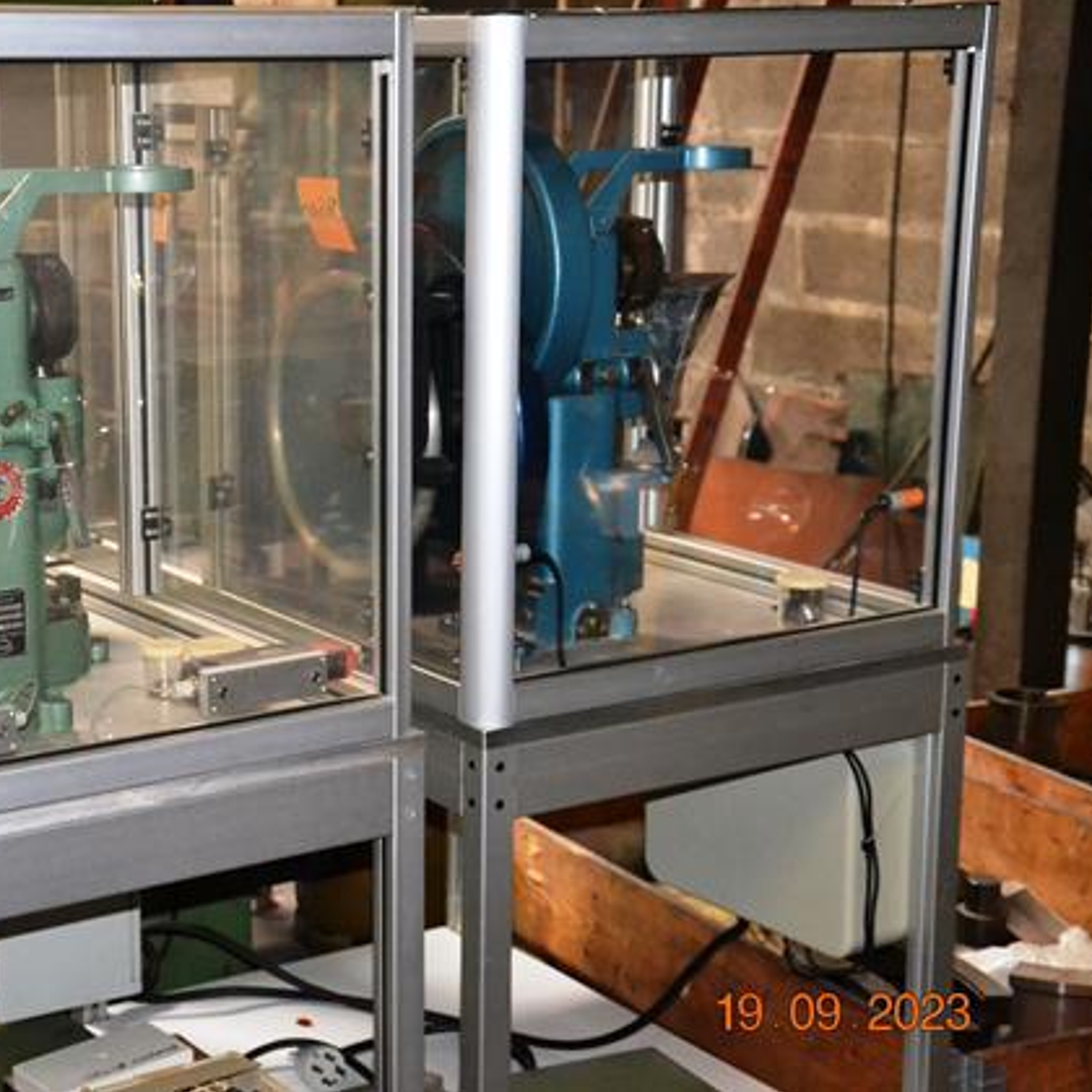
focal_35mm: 66
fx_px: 2356
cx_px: 299
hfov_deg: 25.8
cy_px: 540
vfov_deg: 26.1
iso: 3200
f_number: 4.2
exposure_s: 1/60
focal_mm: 34
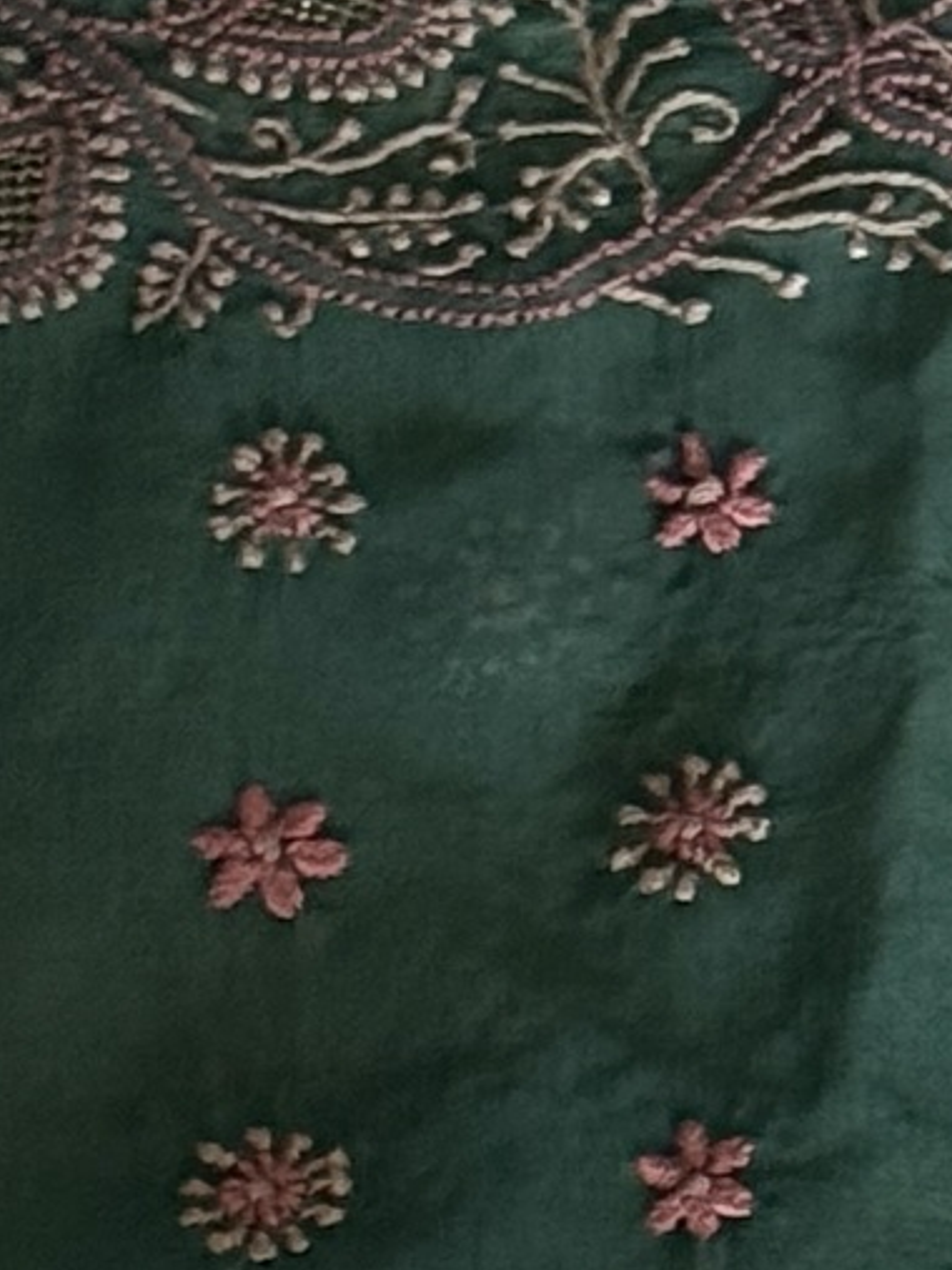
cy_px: 2132
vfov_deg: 6.8
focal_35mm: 284
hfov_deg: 5.2
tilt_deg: -65.7
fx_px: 10418
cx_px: 1032
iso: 500
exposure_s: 1/40
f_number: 1.78
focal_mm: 6.76
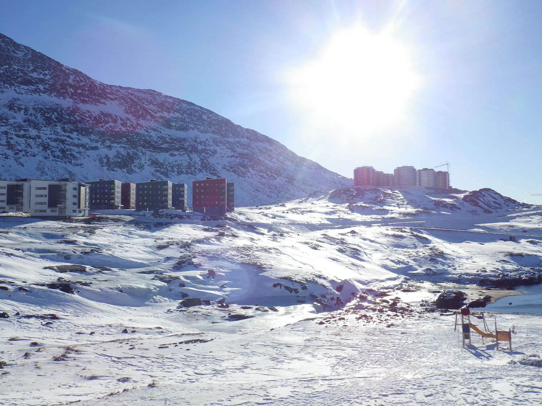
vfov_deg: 46.8
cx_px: 277
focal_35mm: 30
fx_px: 470
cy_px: 200
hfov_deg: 60.0
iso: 125
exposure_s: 1/1500
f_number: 4.2
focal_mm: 5
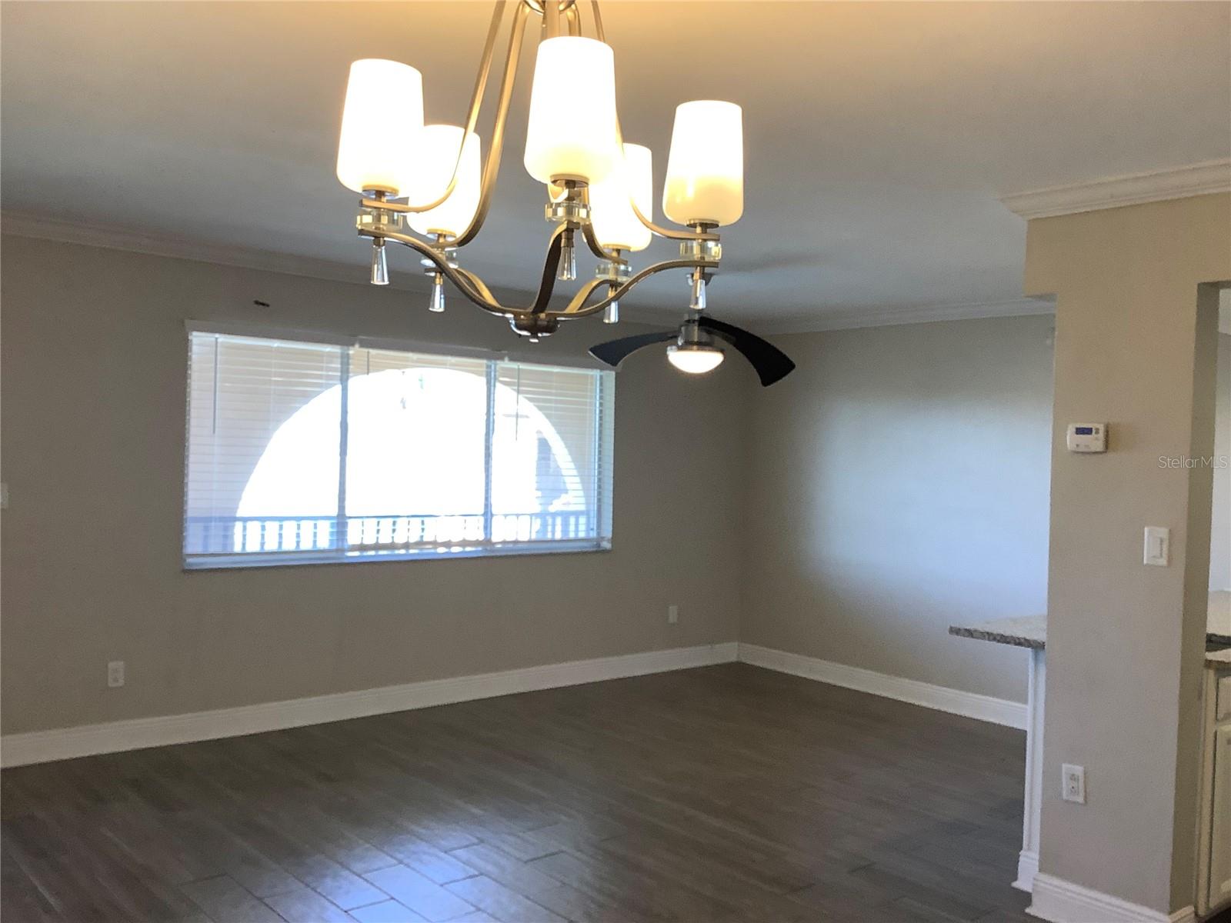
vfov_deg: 45.4
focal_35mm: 31
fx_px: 1102
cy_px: 462
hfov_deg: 58.4
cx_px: 616
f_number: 2.4
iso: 100
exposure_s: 1/120
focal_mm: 3.3
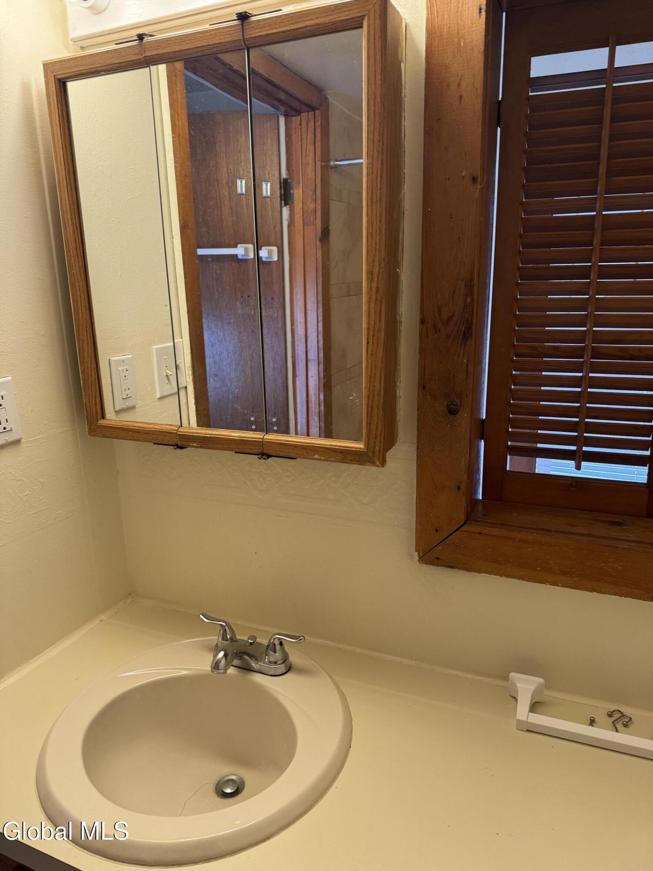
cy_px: 436
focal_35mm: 24
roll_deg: +1.4
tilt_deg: -14.4
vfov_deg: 71.6
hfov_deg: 56.8
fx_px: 604
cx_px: 326
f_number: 1.78
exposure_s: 1/120
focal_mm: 6.76
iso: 125
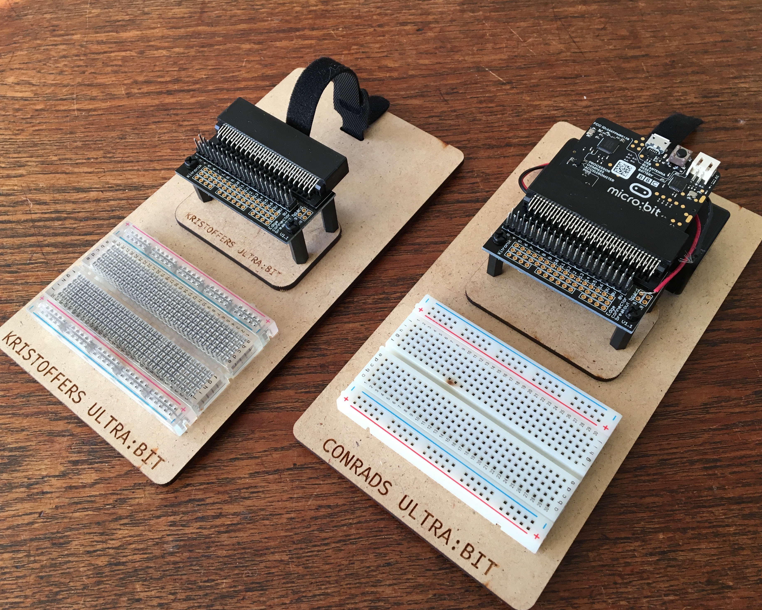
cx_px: 382
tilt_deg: -59.7
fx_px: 699
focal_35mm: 31
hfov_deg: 57.2
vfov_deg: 47.1
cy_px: 312
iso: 32
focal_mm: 4.15
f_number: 2.2
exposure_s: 1/33
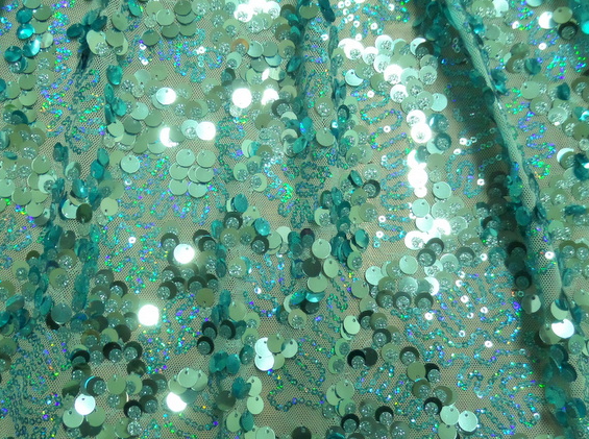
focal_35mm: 34
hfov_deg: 53.9
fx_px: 577
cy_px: 216
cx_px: 257
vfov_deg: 41.6
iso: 400
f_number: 3.2
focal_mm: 4
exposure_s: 1/30
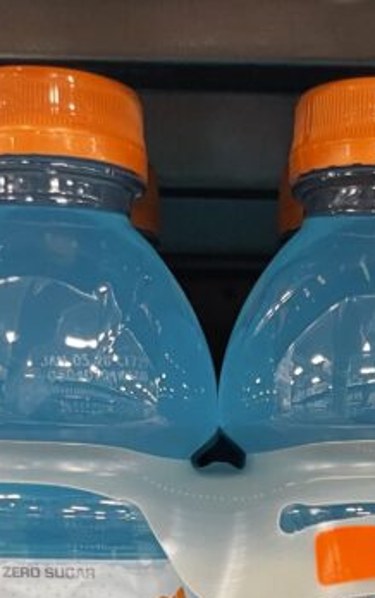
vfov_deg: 21.9
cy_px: 852
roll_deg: -0.5
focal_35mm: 81
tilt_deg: -17.1
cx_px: 342
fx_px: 1322
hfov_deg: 15.9
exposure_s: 1/60
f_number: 1.6
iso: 100
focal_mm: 4.2
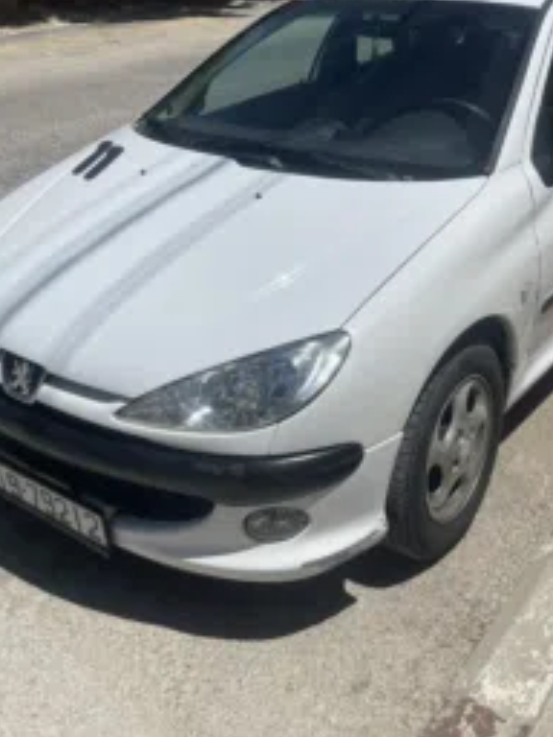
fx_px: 831
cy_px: 199
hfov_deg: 36.8
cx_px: 311
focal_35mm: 39
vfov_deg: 46.4
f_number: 1.6
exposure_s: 1/10989
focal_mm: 5.1
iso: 32
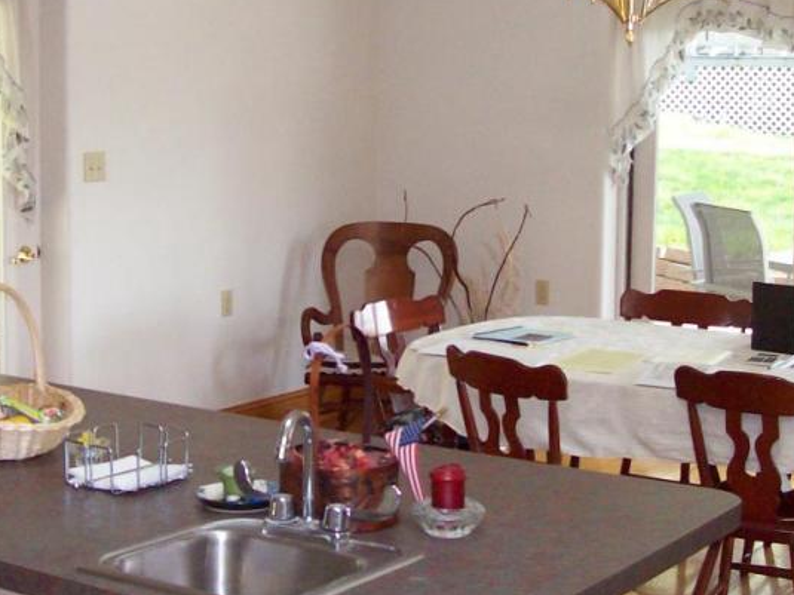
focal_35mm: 69
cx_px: 396
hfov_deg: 28.2
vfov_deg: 21.3
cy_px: 220
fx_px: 1582
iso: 140
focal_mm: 6
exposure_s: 1/64
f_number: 2.7
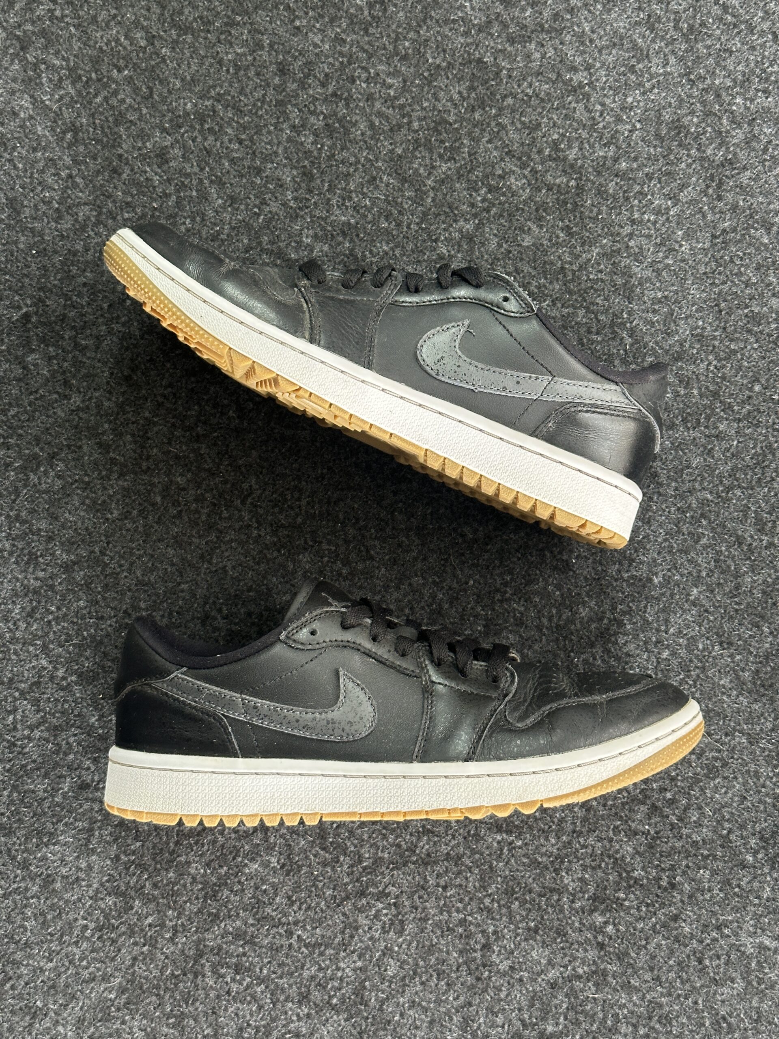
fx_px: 1440
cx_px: 390
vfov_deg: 39.7
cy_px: 520
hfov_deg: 30.3
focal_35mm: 48
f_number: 1.78
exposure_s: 1/50
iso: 250
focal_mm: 6.86
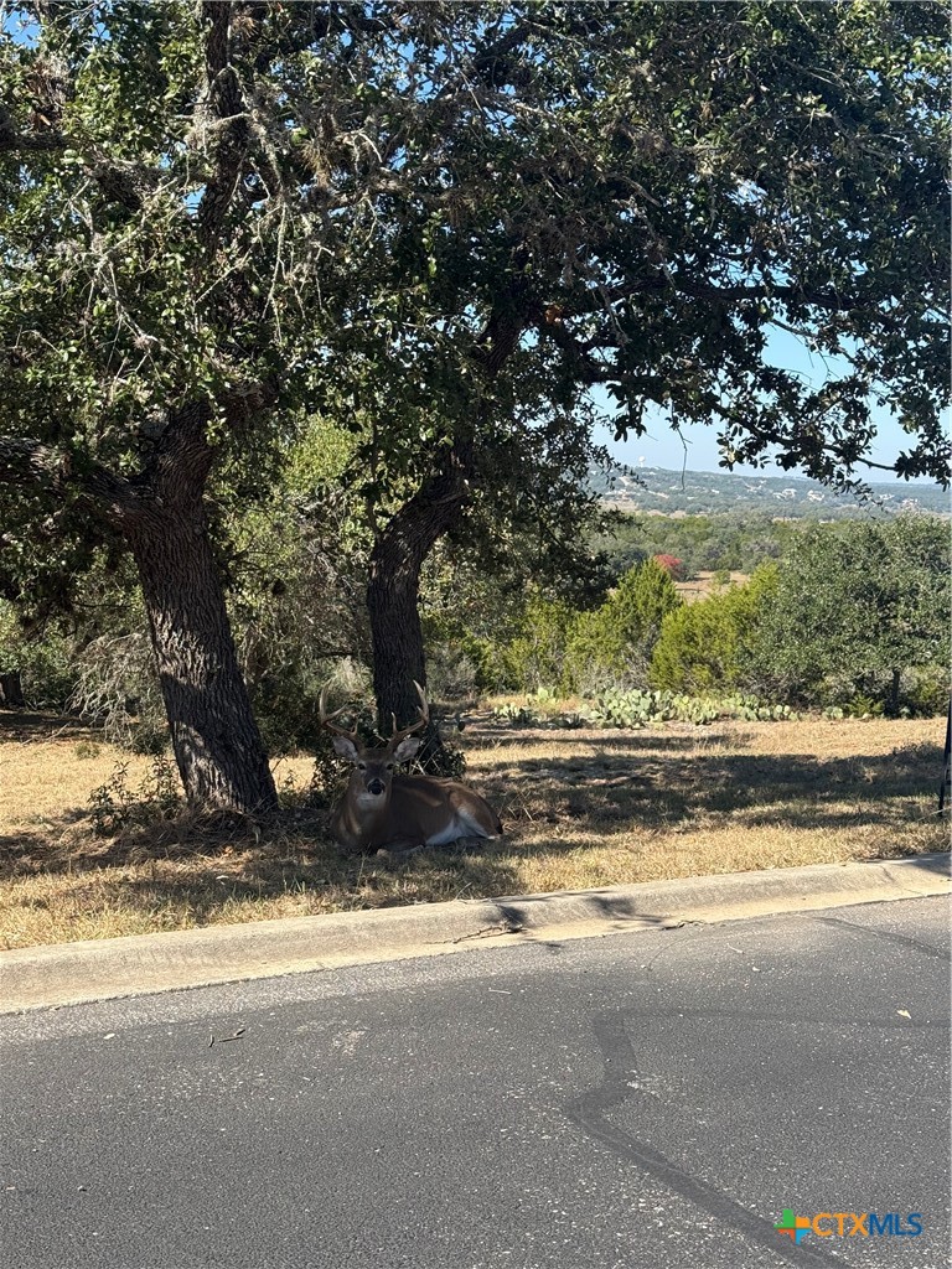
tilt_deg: -4.7
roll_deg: -2.4
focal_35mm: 48
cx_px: 476
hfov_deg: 30.3
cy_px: 634
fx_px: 1760
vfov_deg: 39.7
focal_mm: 6.76
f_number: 1.78
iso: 64
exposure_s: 1/2033
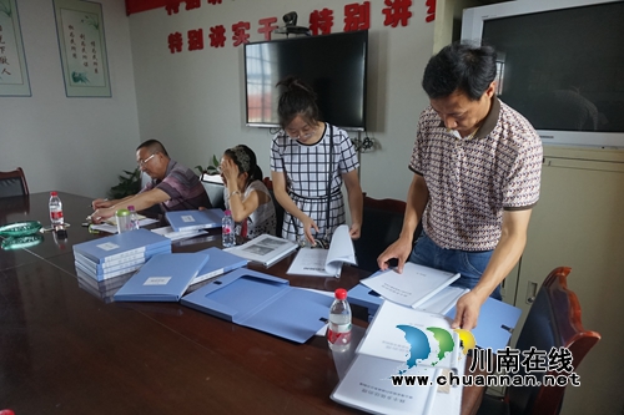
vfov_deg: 53.1
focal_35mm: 24
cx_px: 312
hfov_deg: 73.8
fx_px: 416
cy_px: 208
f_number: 4
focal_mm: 16
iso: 1000
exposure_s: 1/160
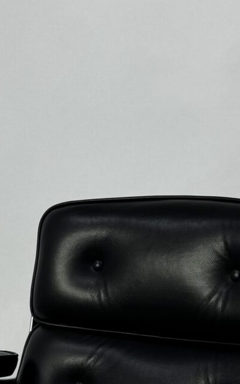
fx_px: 1067
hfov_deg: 12.8
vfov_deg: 19.8
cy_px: 376
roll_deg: +0.8
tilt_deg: -10.4
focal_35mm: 102
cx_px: 110
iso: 64
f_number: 1.78
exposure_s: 1/121
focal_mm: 6.76
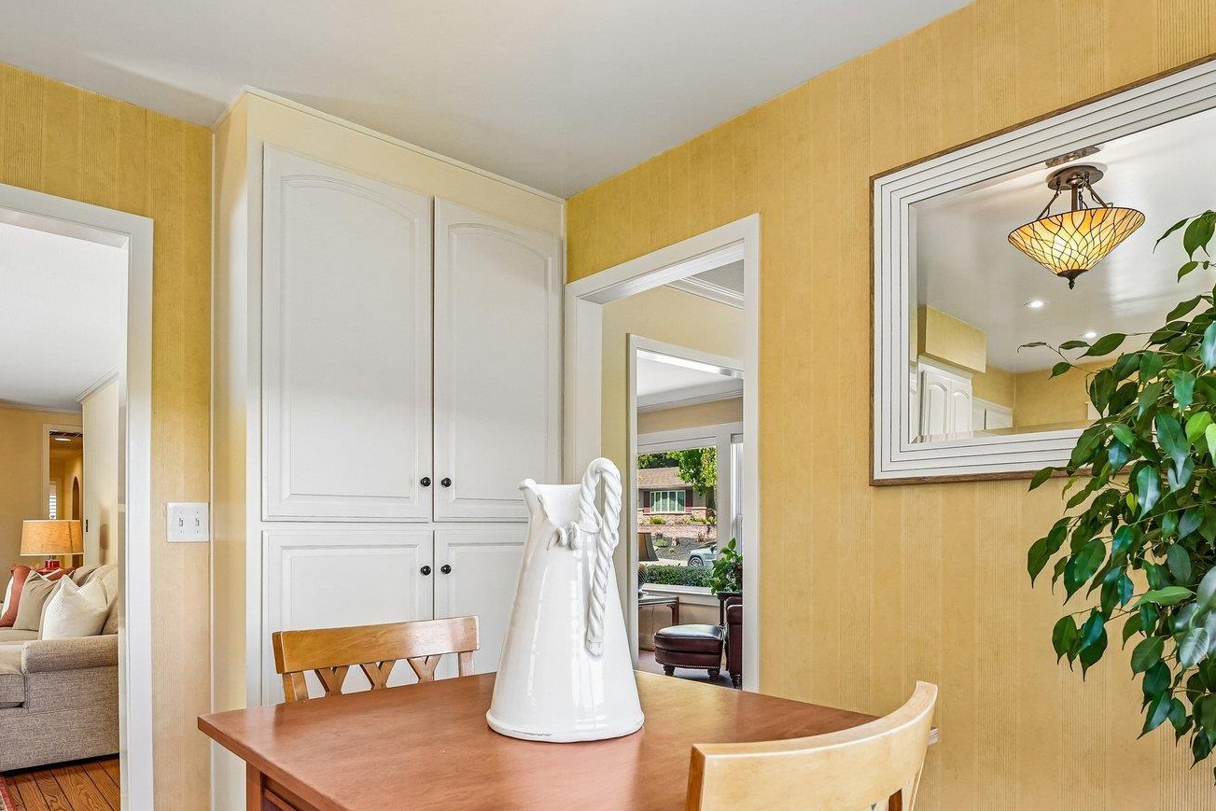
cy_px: 531
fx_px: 743
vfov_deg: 56.2
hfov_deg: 78.6
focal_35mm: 22
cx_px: 595
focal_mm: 14
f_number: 8
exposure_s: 1/30
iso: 800
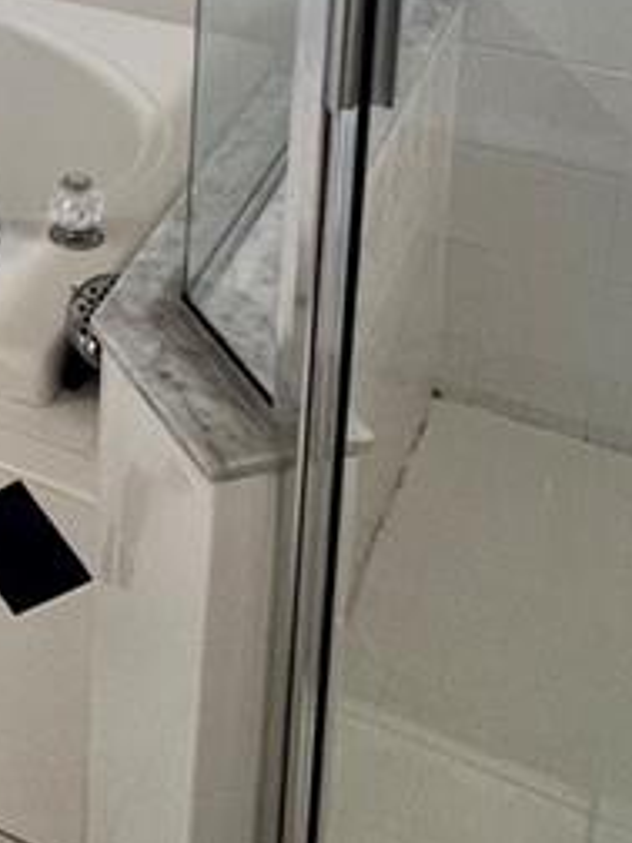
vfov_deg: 26.7
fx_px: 1509
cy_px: -234
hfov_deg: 21.3
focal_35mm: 62
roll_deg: +0.7
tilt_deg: -14.1
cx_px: -207
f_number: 1.8
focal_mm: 1.57
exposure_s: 1/120
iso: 160
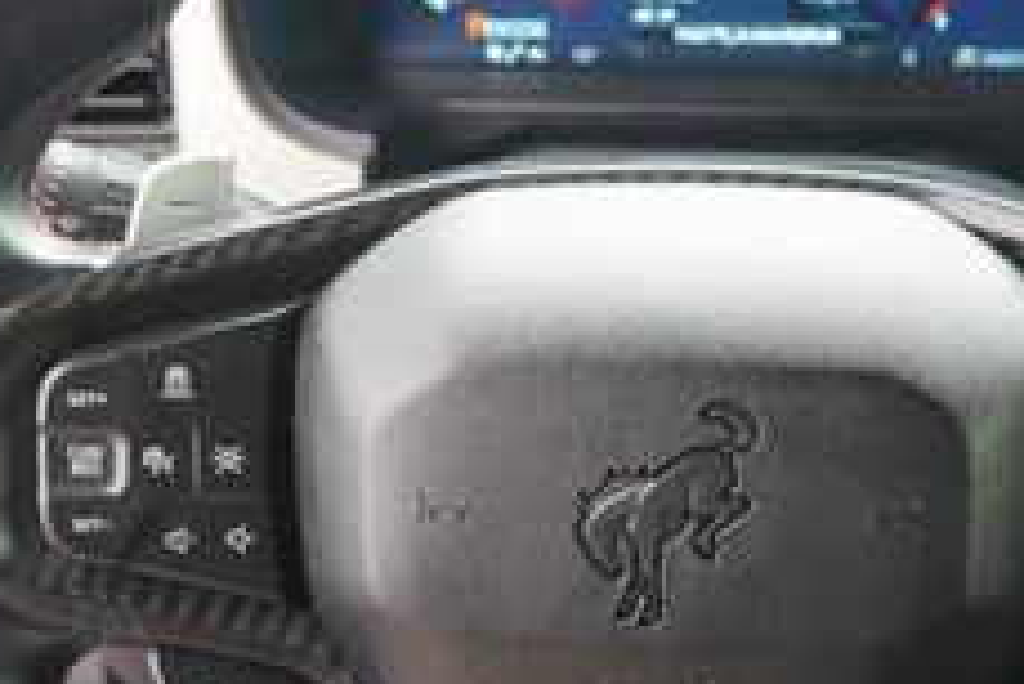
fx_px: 1907
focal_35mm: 67
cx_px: 715
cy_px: 407
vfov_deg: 20.3
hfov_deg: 29.8
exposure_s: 1/60
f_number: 4
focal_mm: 16
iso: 320
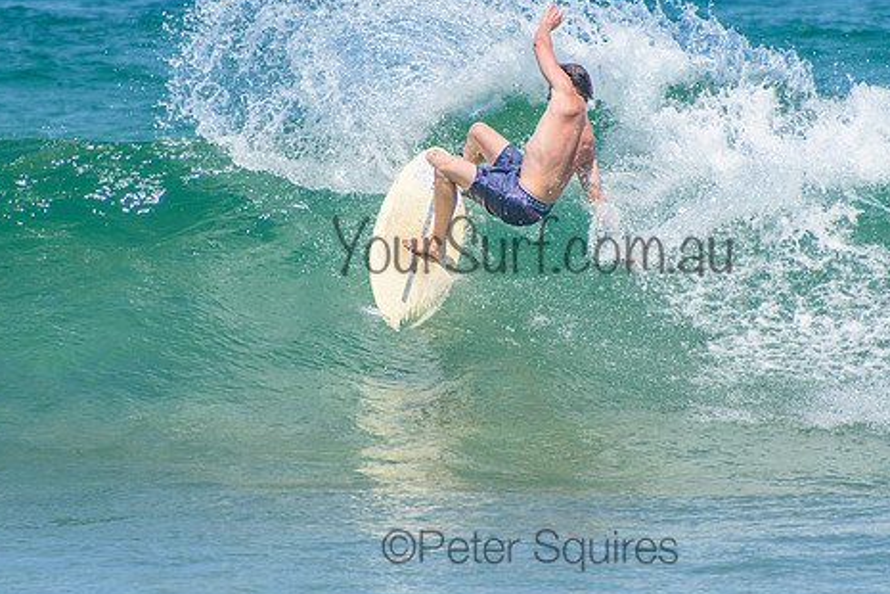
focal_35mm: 749
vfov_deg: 1.8
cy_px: 229
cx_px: 530
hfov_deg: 2.8
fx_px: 18515
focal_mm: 400
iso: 400
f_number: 5.6
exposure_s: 1/2000
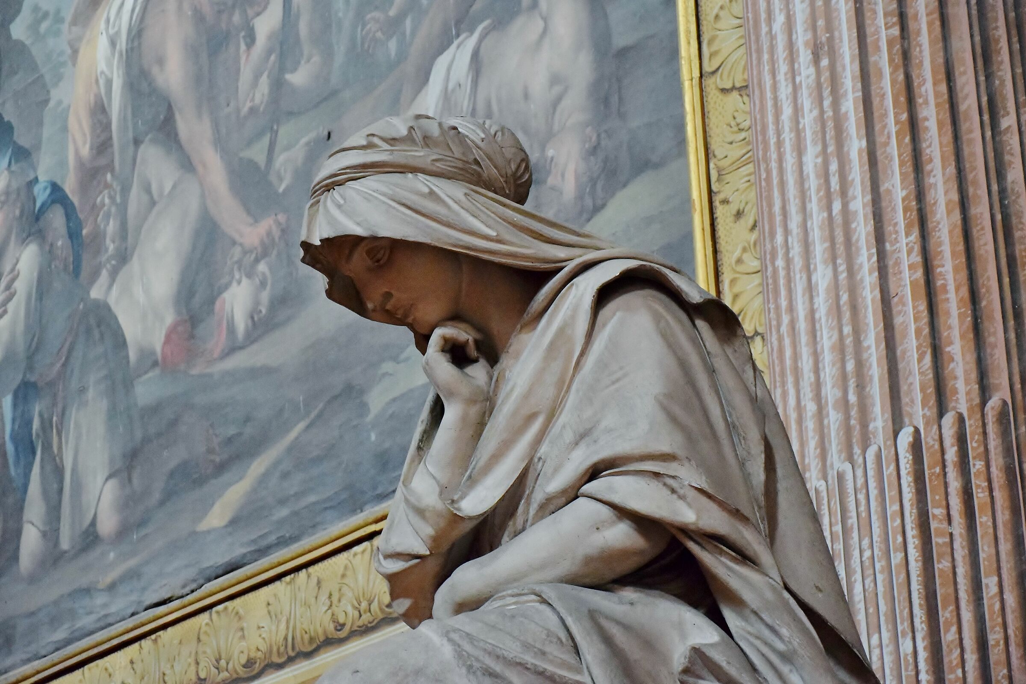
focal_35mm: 105
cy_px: 342
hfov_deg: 19.5
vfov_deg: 13.0
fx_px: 2993
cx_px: 513
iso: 5600
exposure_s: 1/125
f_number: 5
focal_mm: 70
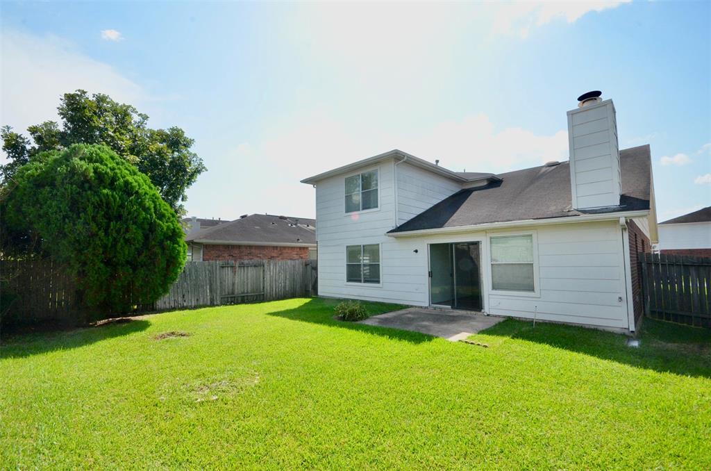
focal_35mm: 15
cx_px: 356
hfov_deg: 100.5
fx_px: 296
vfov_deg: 77.1
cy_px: 236
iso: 1250
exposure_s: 1/800
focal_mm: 10
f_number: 14
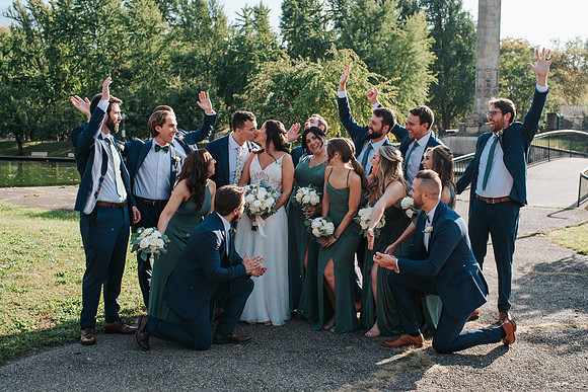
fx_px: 709
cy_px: 210
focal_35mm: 43
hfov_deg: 45.0
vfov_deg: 30.9
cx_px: 328
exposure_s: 1/1000
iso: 320
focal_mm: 35
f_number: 4
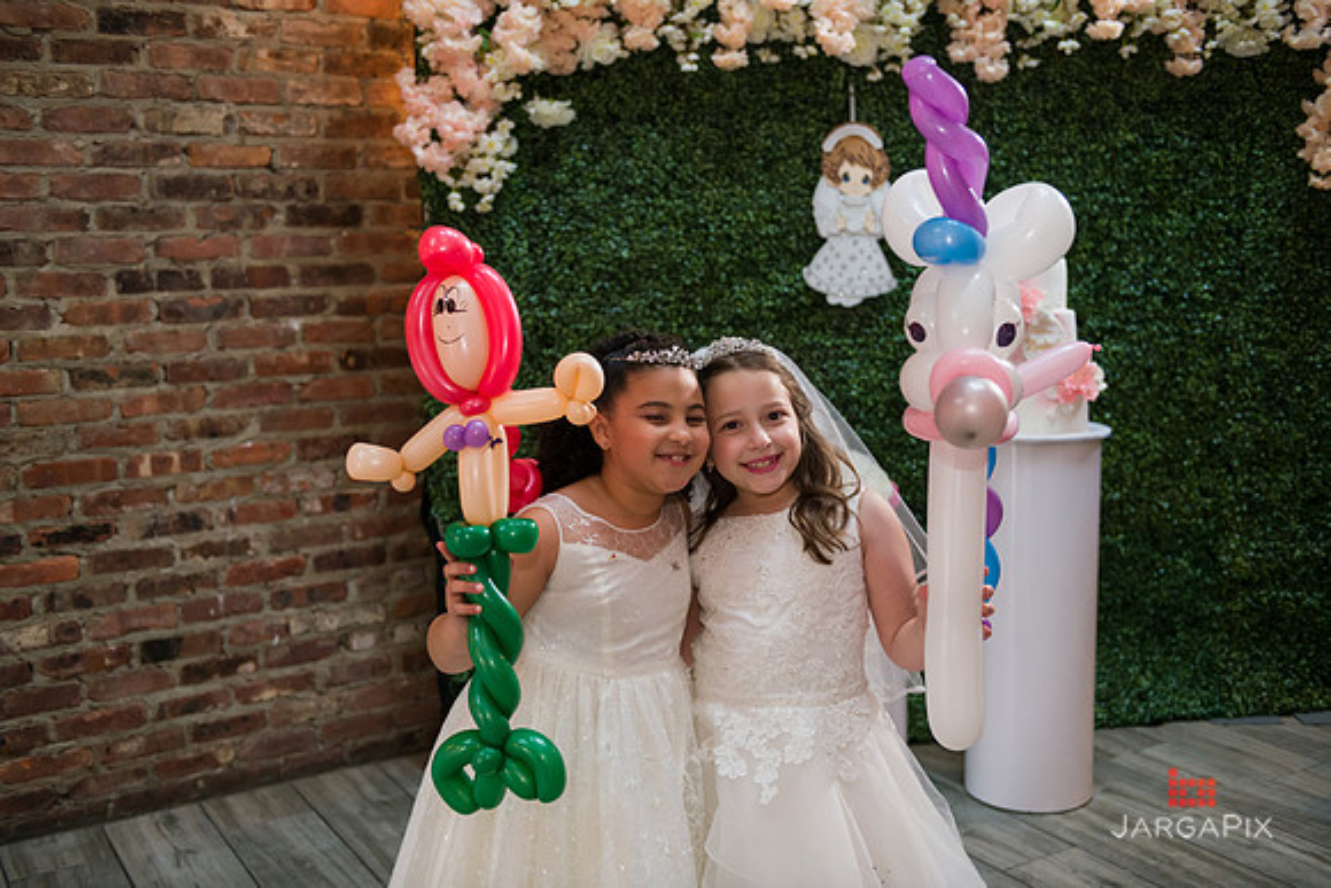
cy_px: 444
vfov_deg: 35.1
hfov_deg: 50.7
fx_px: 1405
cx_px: 666
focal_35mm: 38
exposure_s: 1/125
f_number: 3.2
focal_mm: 38
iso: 1000
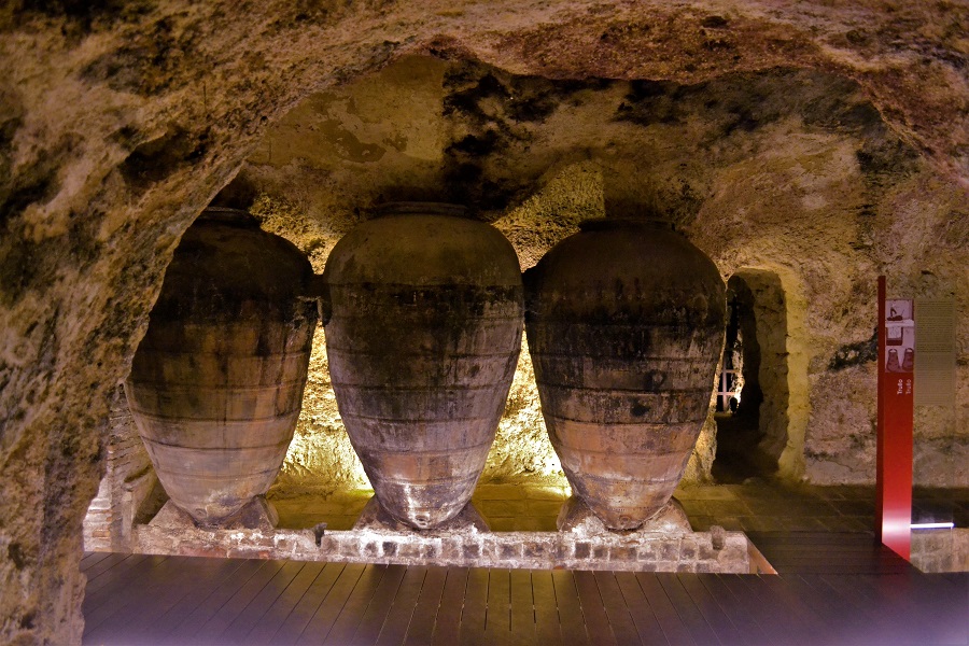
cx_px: 484
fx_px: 727
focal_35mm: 27
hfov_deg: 67.4
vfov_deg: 47.9
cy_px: 323
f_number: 3.5
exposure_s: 1/60
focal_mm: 18
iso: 3200
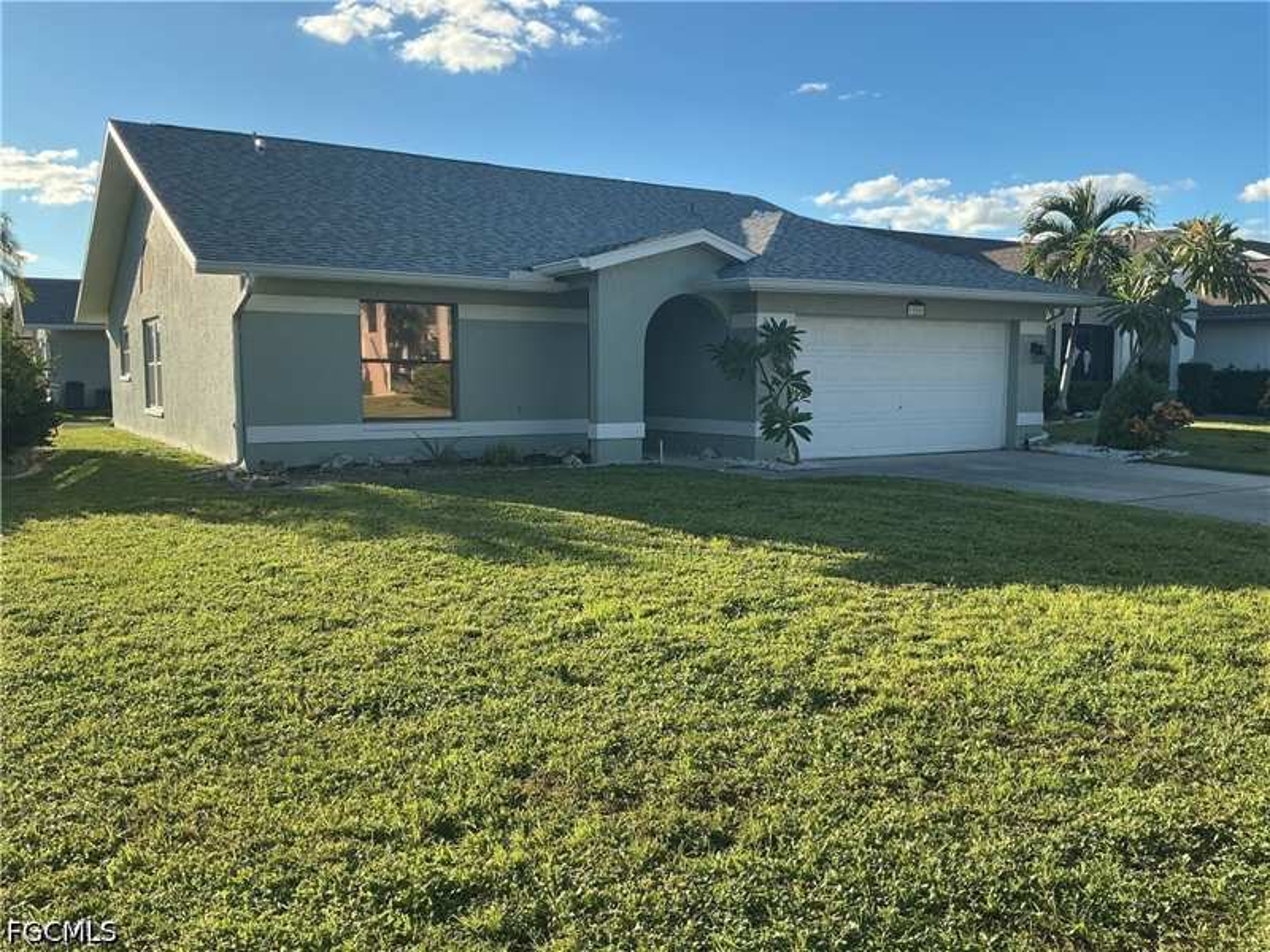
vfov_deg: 48.2
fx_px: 1064
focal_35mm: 29
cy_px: 476
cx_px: 635
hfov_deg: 61.7
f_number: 1.8
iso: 25
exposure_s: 1/978
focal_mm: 3
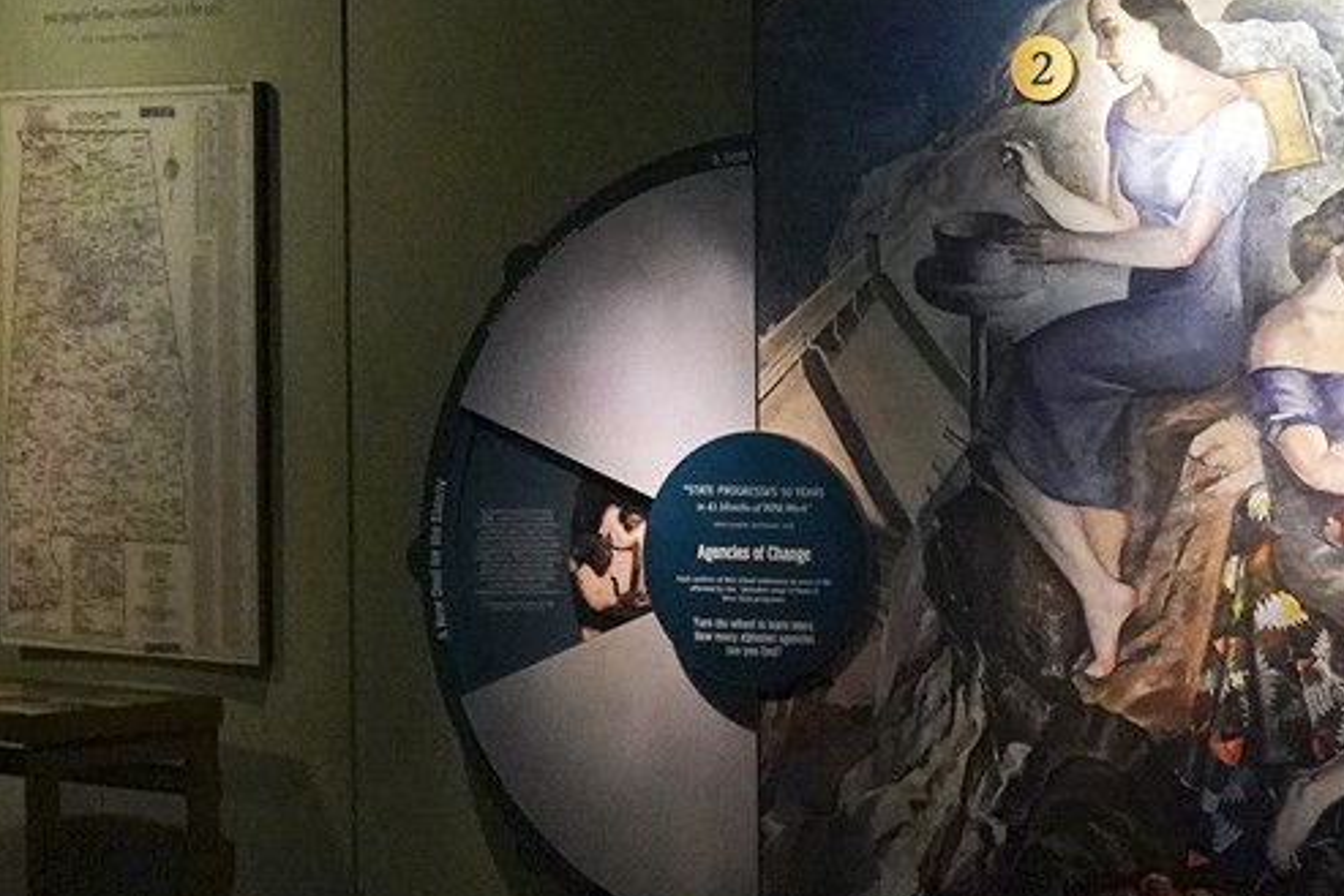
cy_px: 270
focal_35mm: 138
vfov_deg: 9.9
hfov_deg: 14.4
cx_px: 1633
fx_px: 5153
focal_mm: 34
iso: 10000
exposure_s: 1/100
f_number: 4.5
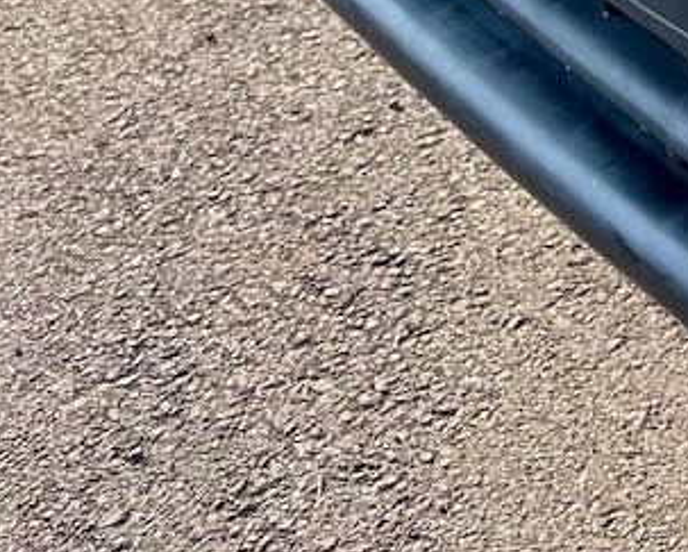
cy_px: -425
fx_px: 2099
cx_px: 1283
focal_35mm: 103
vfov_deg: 13.5
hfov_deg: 15.6
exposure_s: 1/1067
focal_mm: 5.1
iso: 32
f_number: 1.6
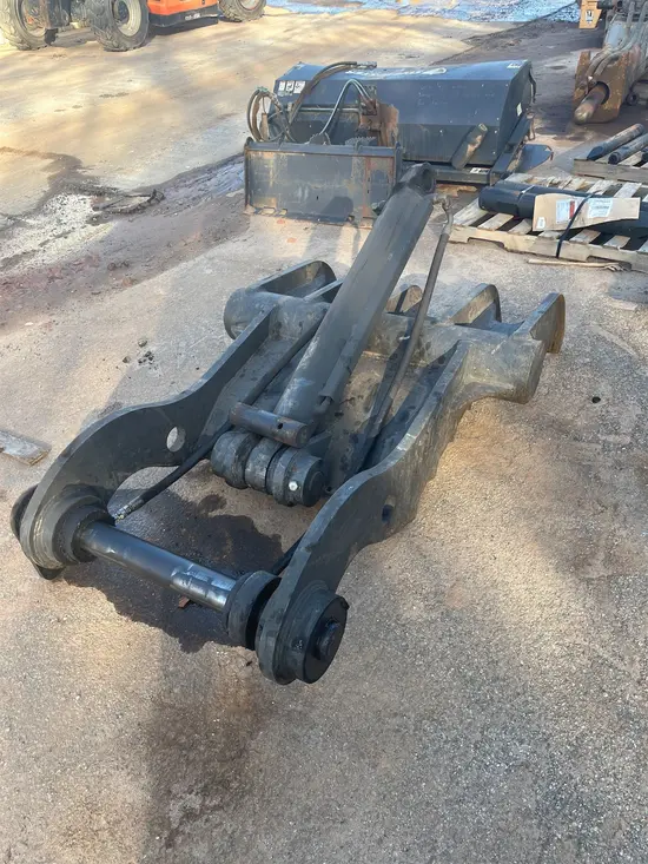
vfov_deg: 67.3
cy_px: 432
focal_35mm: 26
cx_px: 324
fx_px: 649
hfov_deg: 53.1
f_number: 1.6
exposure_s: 1/422
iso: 50
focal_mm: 5.1
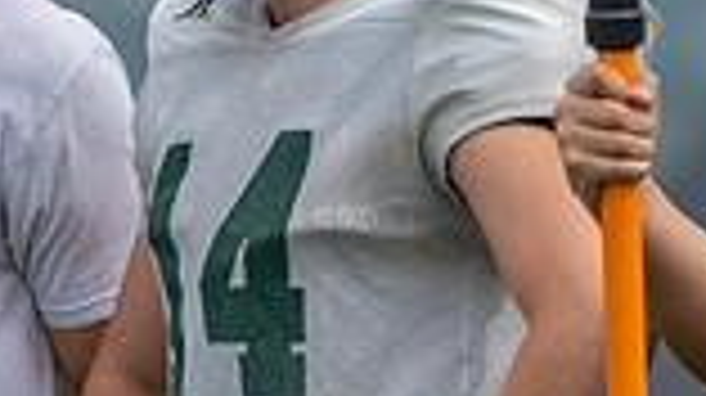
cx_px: -180
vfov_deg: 0.6
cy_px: 195
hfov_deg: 1.1
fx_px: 37577
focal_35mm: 2009
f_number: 5.6
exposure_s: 1/1250
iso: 320
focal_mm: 400
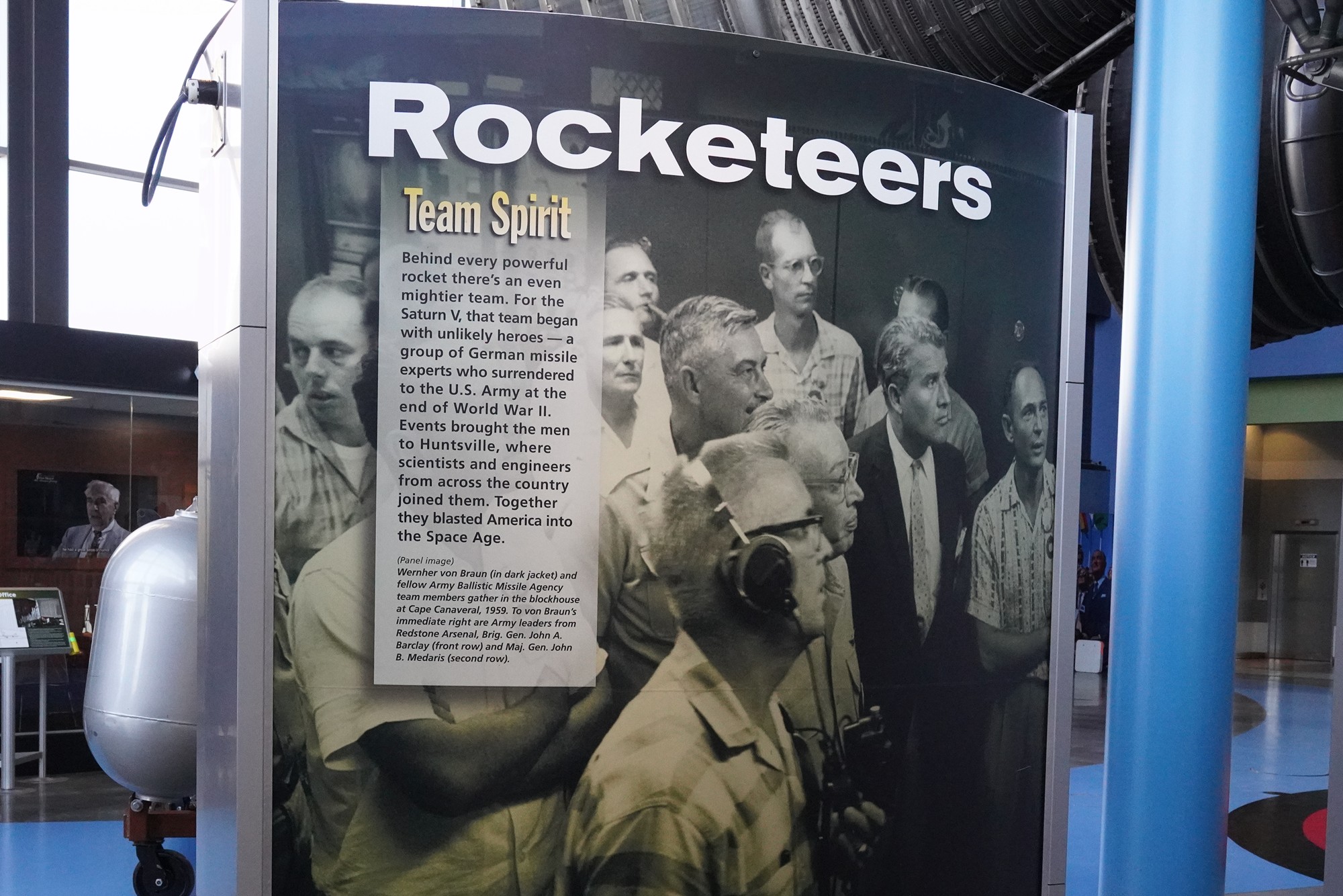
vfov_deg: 41.1
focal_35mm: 32
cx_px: 672
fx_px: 1194
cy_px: 448
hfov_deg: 58.7
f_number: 10
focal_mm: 32
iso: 8000
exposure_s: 1/100
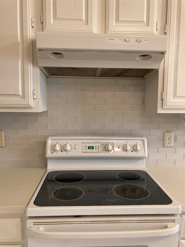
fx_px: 200
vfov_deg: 63.4
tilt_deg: -6.2
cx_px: 92
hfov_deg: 49.7
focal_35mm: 28
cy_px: 124
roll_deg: -1.1
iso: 200
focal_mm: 3.99
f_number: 1.8
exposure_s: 1/60
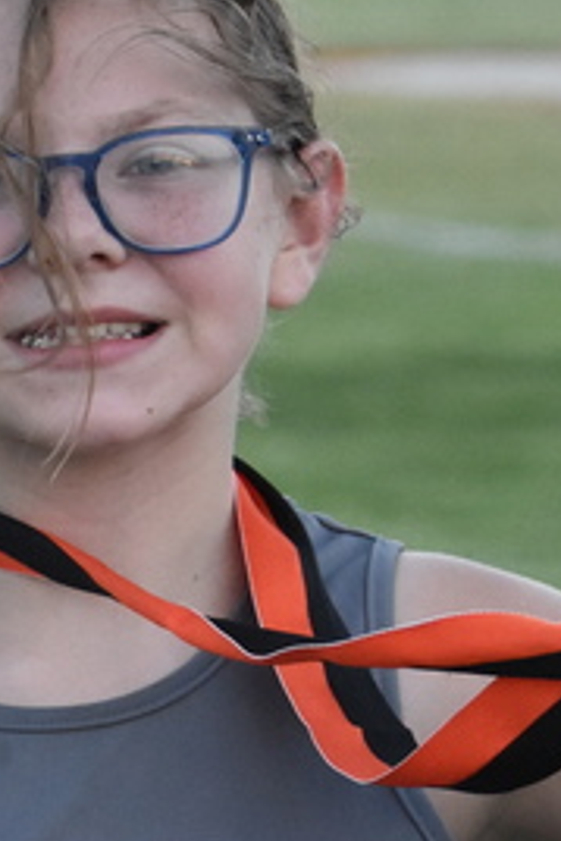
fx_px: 9361
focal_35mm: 401
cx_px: 186
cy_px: 995
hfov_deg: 3.4
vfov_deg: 5.1
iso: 2000
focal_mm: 70
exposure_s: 1/500
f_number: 4.5
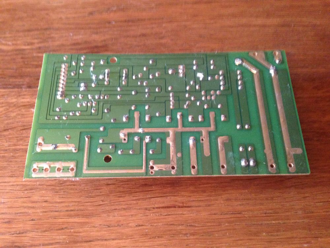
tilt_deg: -59.7
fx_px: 315
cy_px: 124
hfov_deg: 55.4
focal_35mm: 33
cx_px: 165
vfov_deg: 42.9
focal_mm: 4.12
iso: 500
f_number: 2.4
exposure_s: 1/15
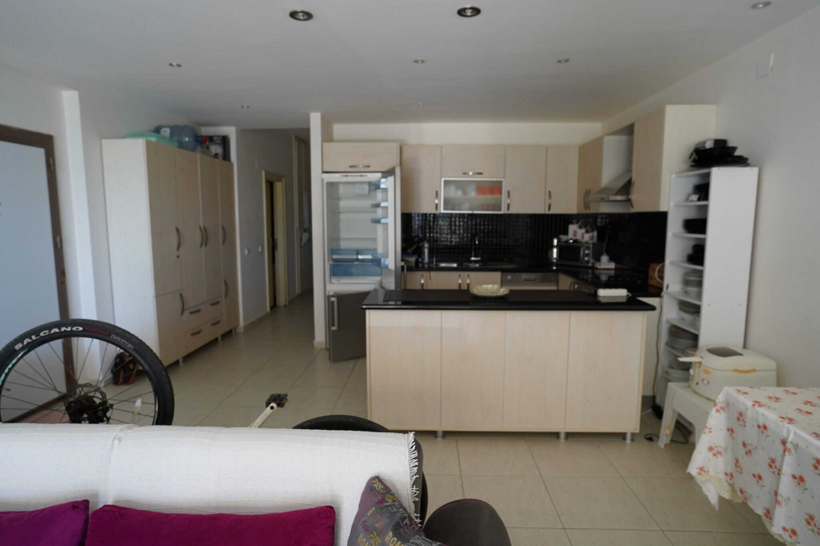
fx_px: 455
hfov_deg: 84.0
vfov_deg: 61.9
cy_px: 273
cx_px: 410
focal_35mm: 20
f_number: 4
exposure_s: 1/160
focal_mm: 20
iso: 800
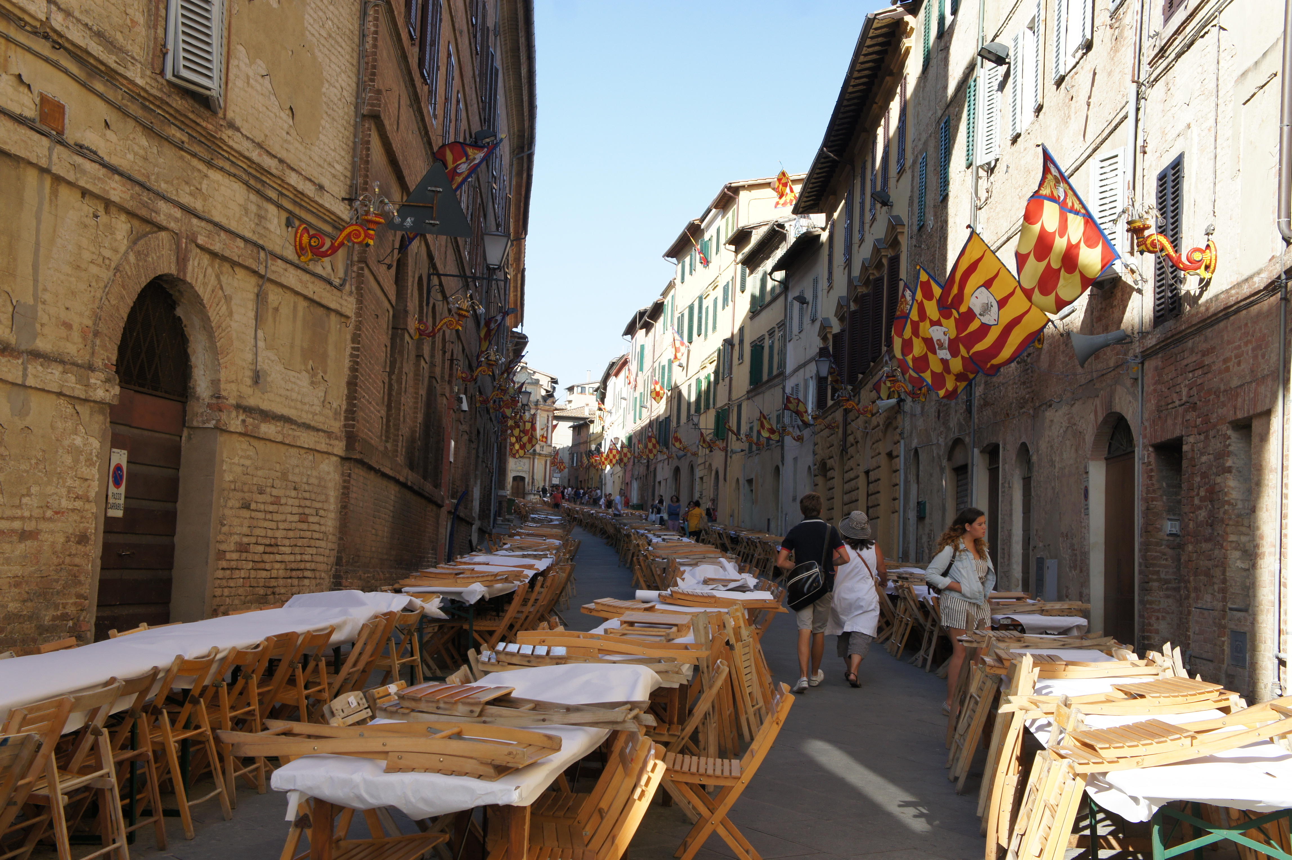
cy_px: 430
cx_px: 646
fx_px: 1560
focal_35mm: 44
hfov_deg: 45.0
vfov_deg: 30.8
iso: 200
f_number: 8
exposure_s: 1/200
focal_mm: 29
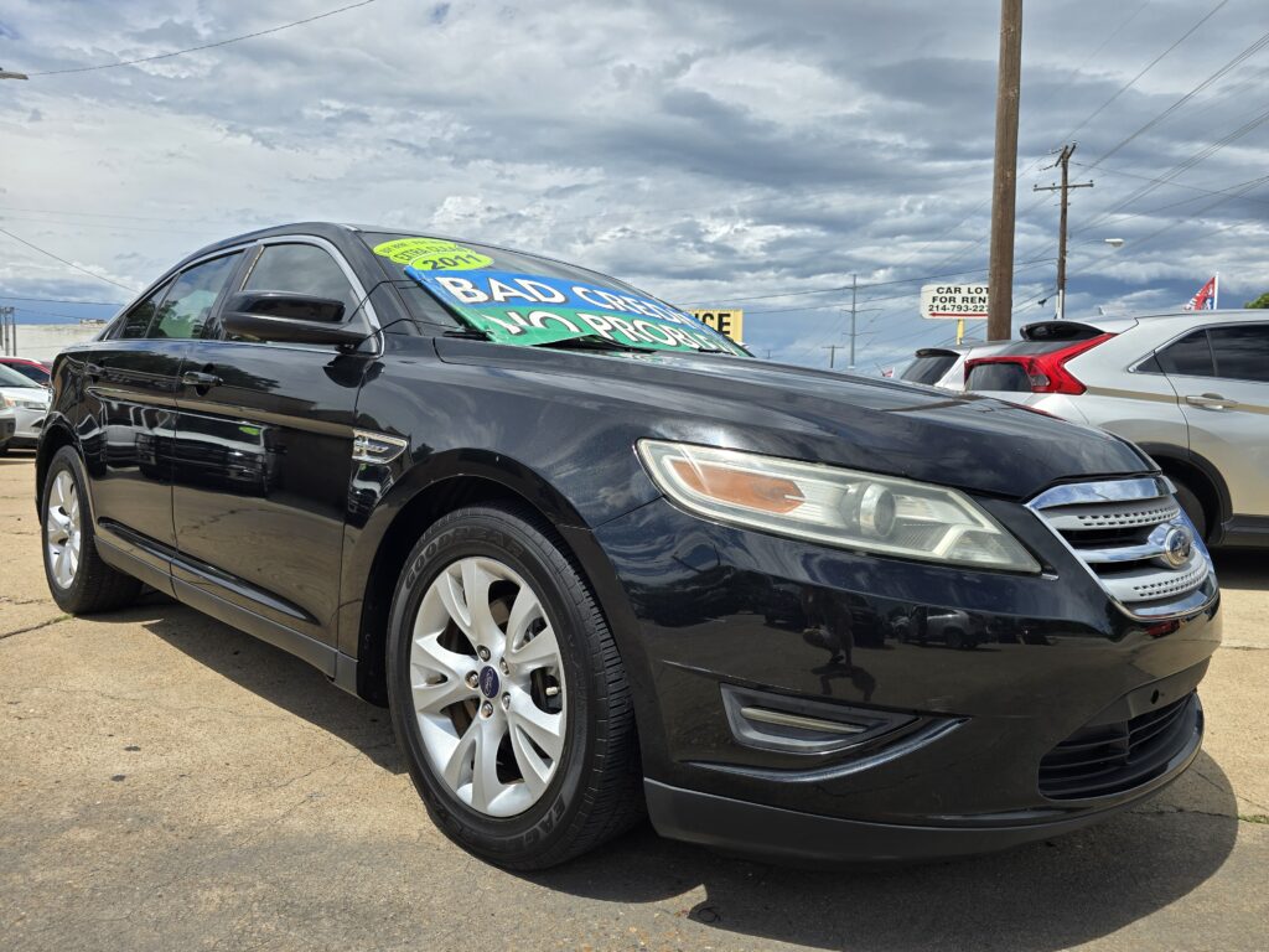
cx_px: 634
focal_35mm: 23
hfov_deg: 73.9
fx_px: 843
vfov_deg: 58.9
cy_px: 476
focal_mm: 6.3
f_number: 1.7
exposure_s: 1/1027
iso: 12
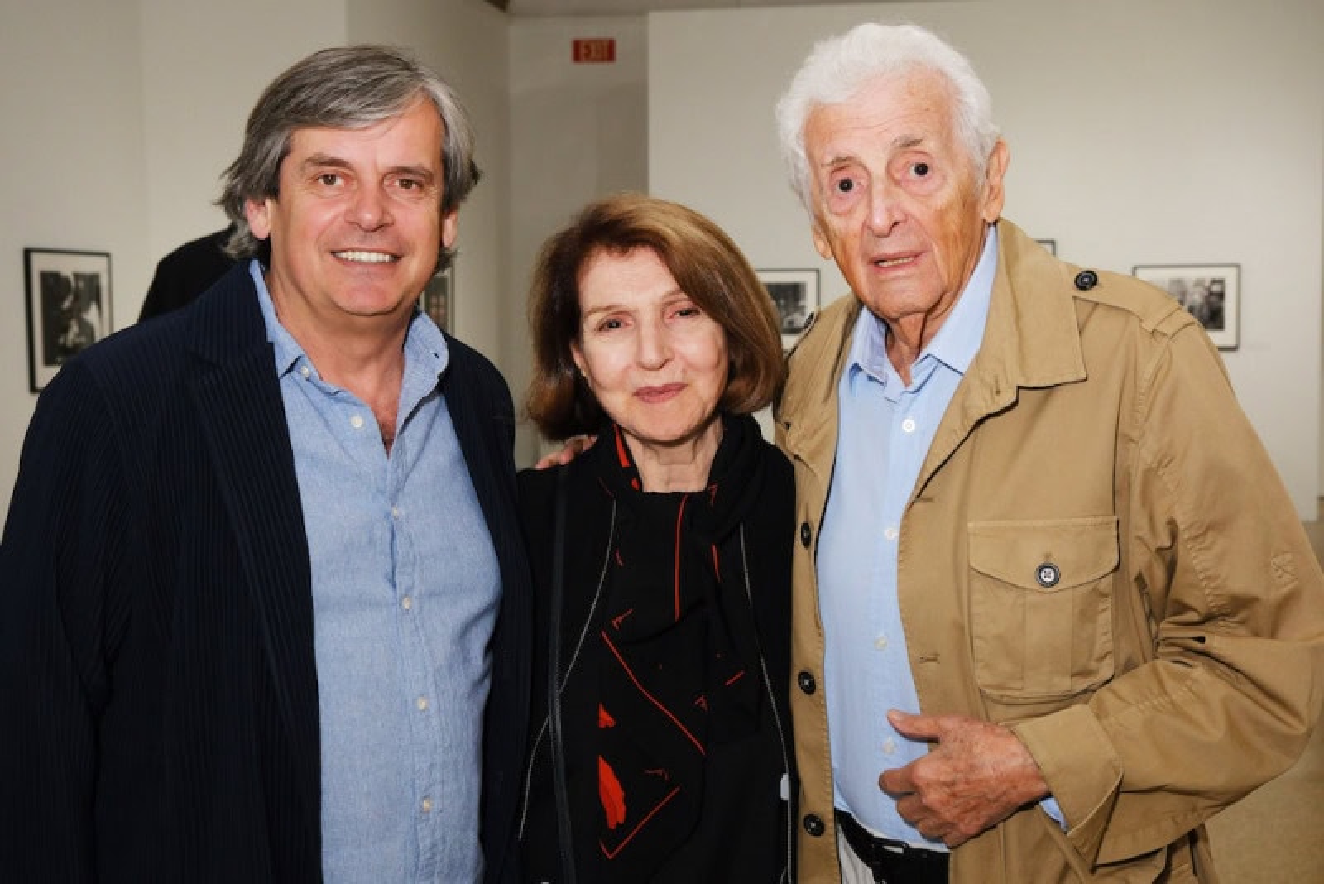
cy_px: 442
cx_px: 662
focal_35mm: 46
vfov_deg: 29.3
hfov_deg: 42.7
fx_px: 1692
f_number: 5.6
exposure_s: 1/125
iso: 800
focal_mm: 30.8
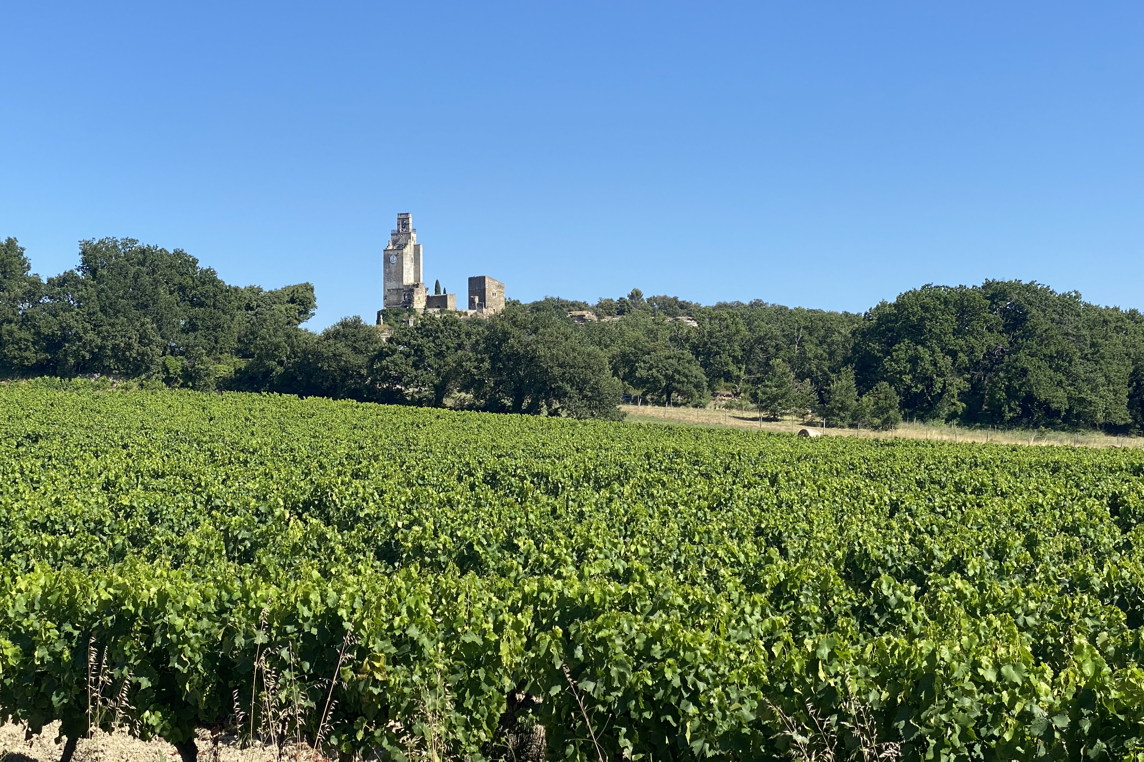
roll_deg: -1.2
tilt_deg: +2.7
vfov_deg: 23.0
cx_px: 540
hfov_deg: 33.9
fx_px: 1875
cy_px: 371
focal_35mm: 59
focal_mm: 6
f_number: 2
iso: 20
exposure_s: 1/1410
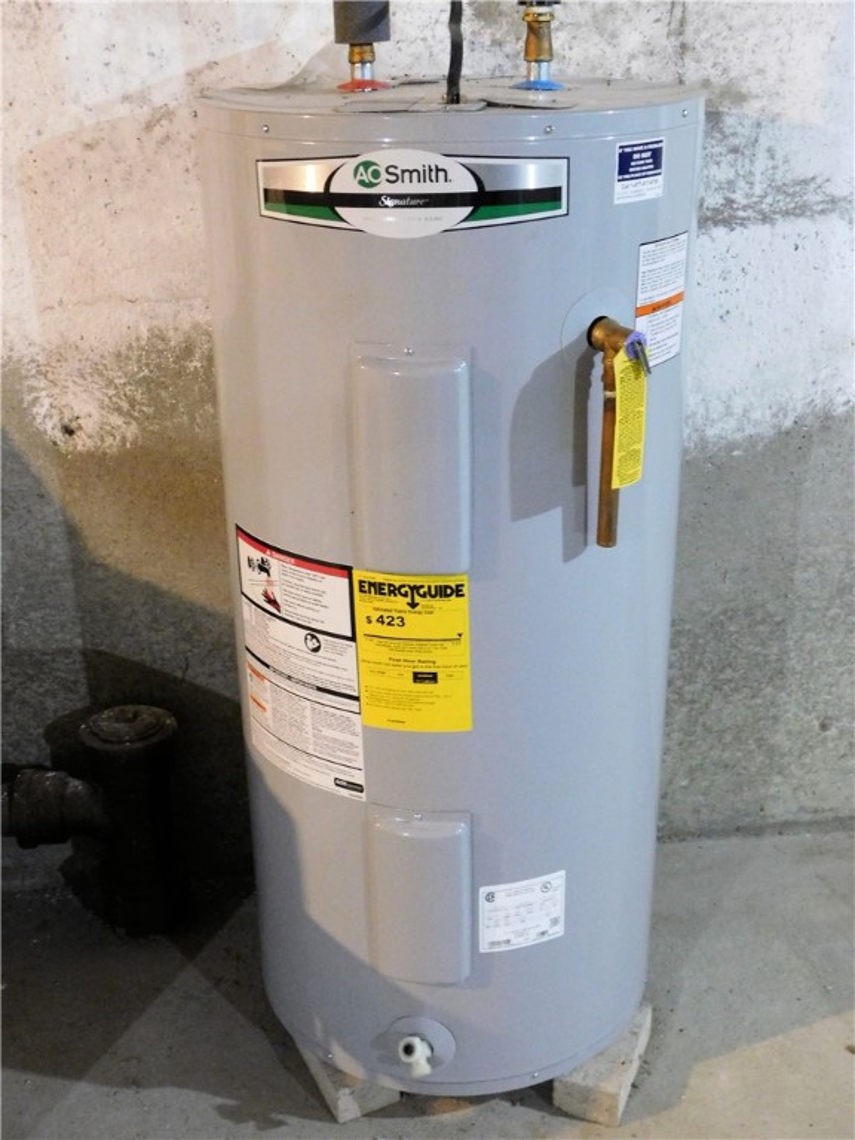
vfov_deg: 46.8
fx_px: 1317
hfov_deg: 36.0
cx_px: 428
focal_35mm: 40
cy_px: 570
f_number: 3.6
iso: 800
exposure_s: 1/4
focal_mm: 7.1
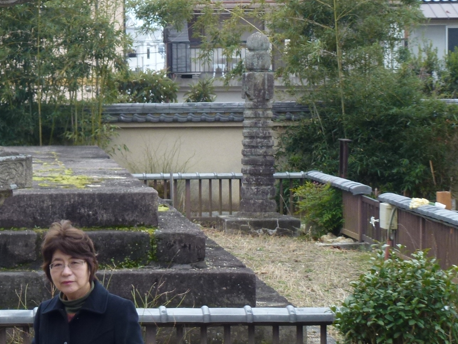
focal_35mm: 141
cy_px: 153
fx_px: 1866
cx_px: 16
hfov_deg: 13.8
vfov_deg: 10.5
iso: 100
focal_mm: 12.7
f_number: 4.7
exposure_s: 1/80
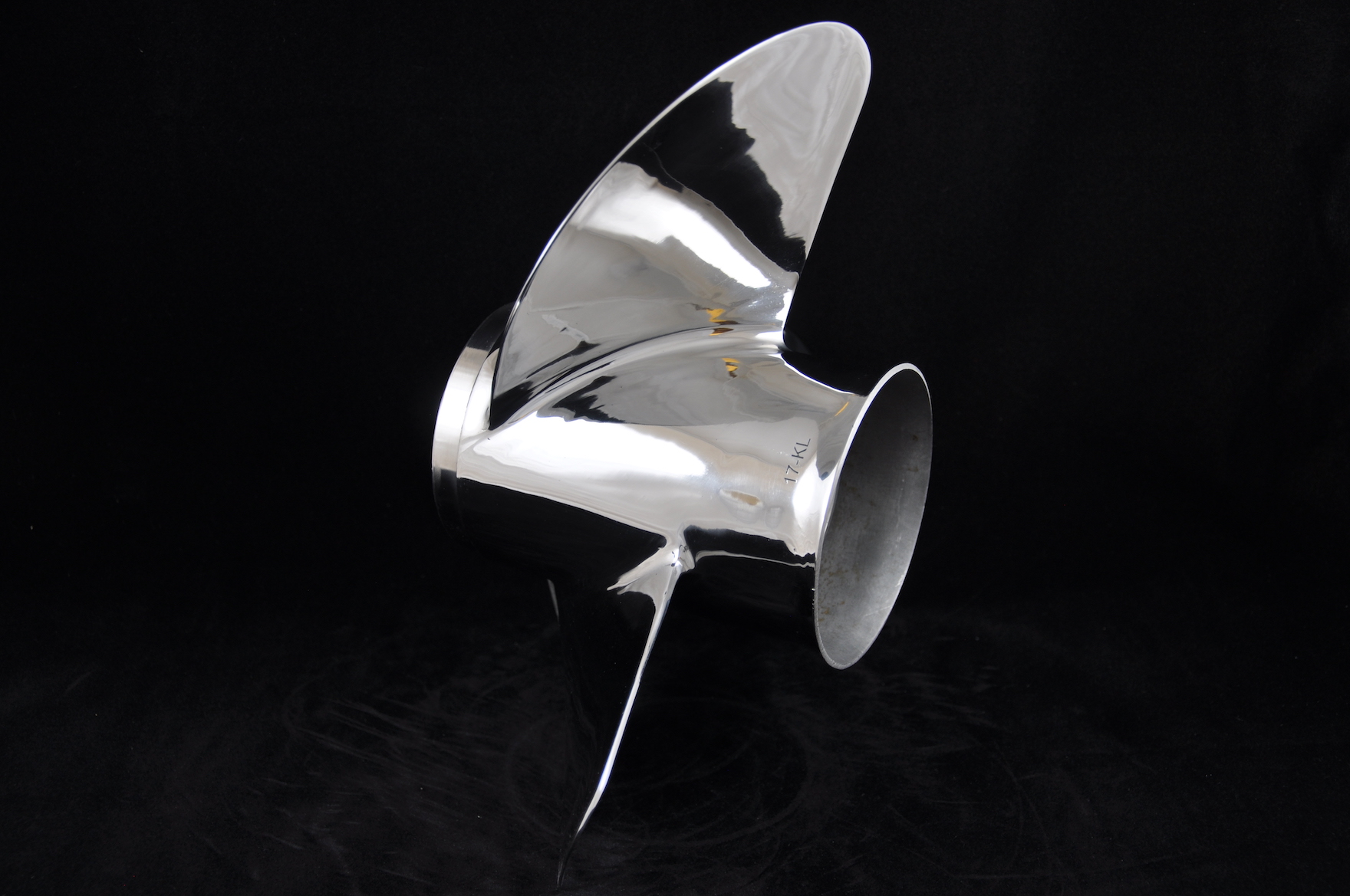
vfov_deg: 26.4
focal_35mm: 51
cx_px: 675
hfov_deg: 38.9
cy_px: 448
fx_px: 1910
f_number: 4.2
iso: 200
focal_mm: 34
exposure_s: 1/15
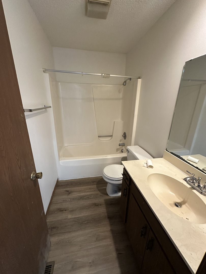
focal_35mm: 14
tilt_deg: -18.4
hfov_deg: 85.7
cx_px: 103
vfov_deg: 102.1
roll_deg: -1.0
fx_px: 111
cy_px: 137
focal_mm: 2.22
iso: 500
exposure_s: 1/60
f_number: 2.2
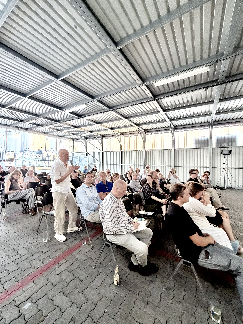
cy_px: 162
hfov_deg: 85.7
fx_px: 131
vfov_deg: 102.1
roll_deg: -1.6
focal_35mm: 14
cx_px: 122
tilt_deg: +0.5
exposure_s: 1/60
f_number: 2.2
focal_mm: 2.22
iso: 250
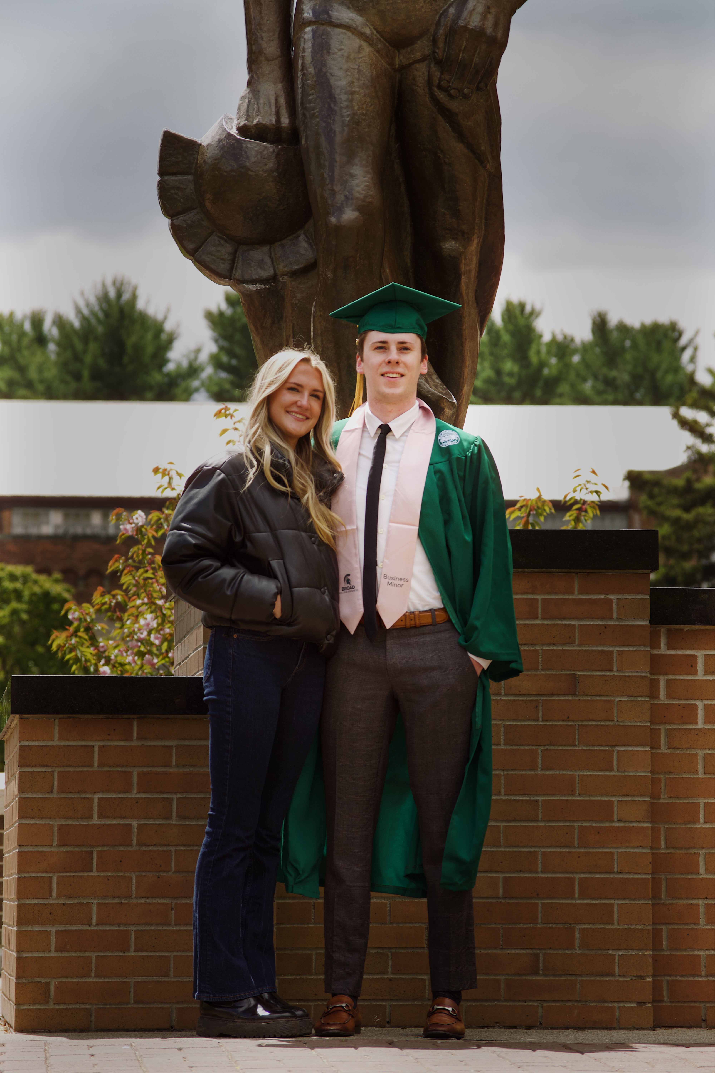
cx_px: 358
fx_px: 4692
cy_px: 536
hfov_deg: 8.7
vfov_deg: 13.0
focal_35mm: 158
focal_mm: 105
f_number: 5.6
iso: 200
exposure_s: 1/500
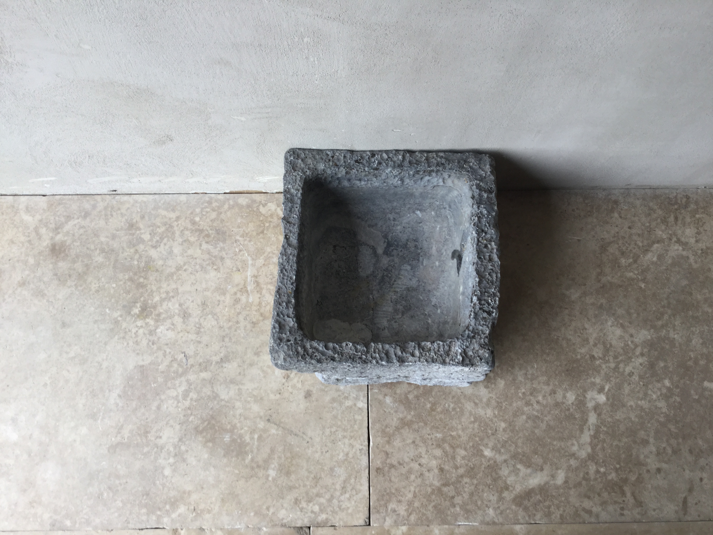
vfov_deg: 45.4
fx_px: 639
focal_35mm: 31
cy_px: 268
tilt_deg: -74.7
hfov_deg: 58.4
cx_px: 356
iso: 32
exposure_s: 1/120
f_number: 2.4
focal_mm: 3.3
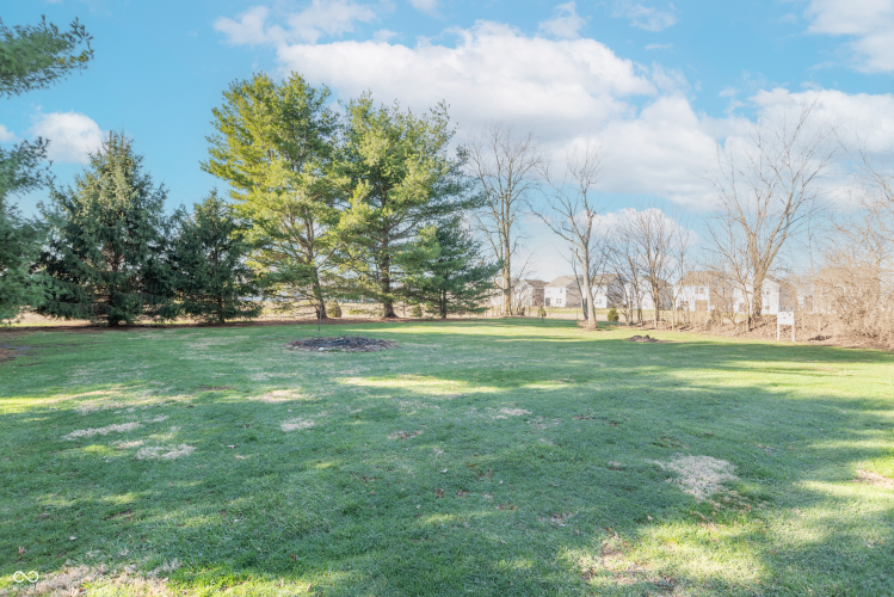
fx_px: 447
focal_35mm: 18
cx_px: 447
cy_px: 298
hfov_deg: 90.0
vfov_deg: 67.4
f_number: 7.1
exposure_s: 1/50
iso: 50
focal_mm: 18
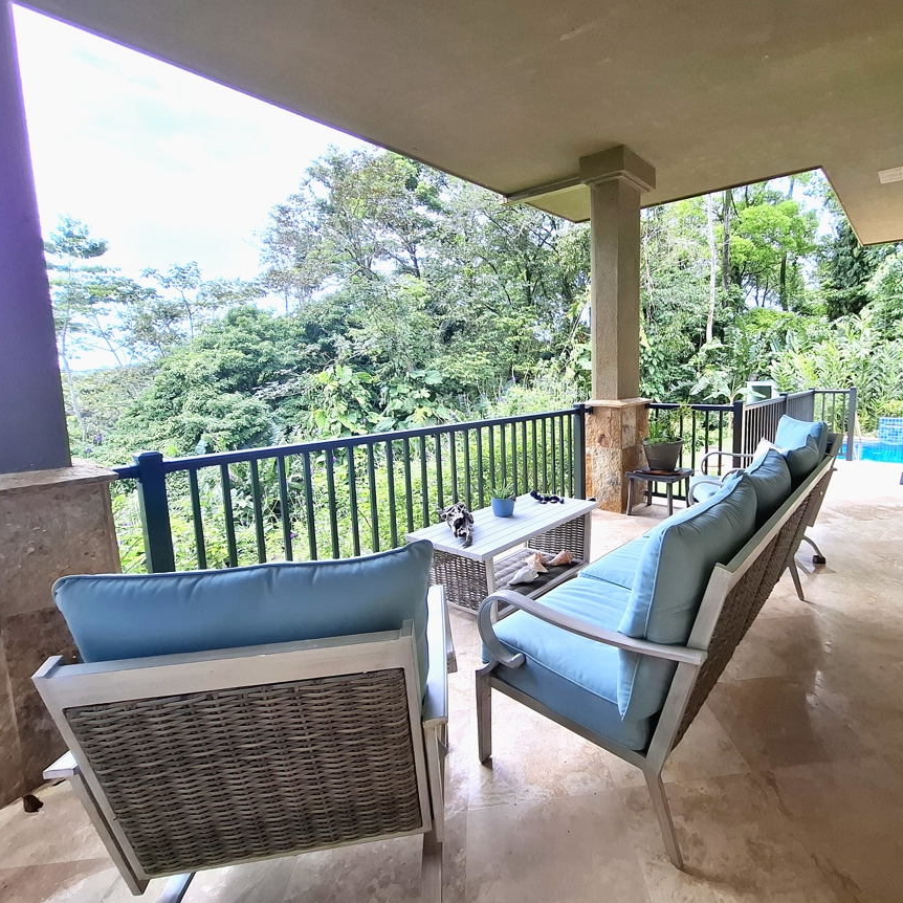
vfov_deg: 87.4
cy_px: 438
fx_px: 472
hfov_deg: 86.5
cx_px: 533
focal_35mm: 16
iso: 40
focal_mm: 1.74
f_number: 2.2
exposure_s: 1/210
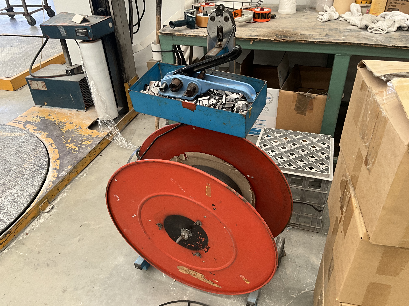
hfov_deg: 61.7
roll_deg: +2.2
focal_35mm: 29
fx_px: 343
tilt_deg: -33.9
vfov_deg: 48.2
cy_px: 153
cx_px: 204
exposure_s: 1/122
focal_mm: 3
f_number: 1.8
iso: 40
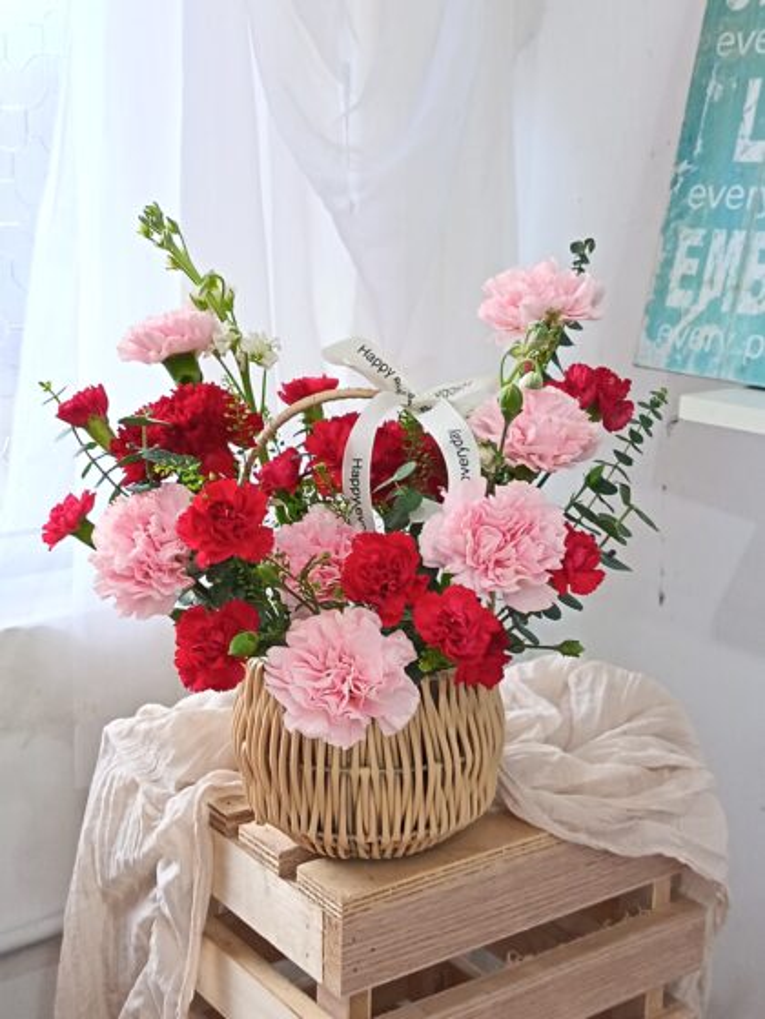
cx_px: 382
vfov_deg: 39.7
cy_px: 510
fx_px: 1414
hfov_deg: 30.3
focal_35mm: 48
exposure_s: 1/50
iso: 886
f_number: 2.4
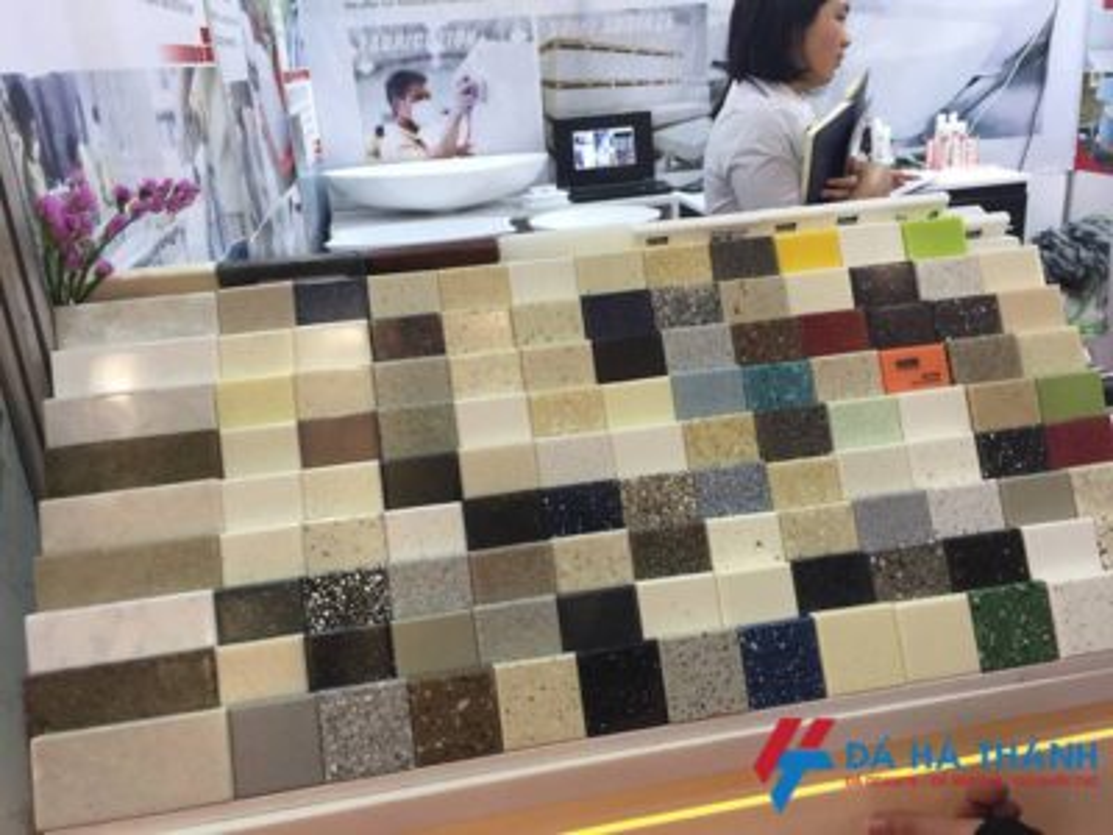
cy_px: 418
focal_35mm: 29
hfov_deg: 61.7
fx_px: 932
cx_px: 556
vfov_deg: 48.2
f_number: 2.2
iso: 64
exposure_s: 1/17
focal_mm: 4.15
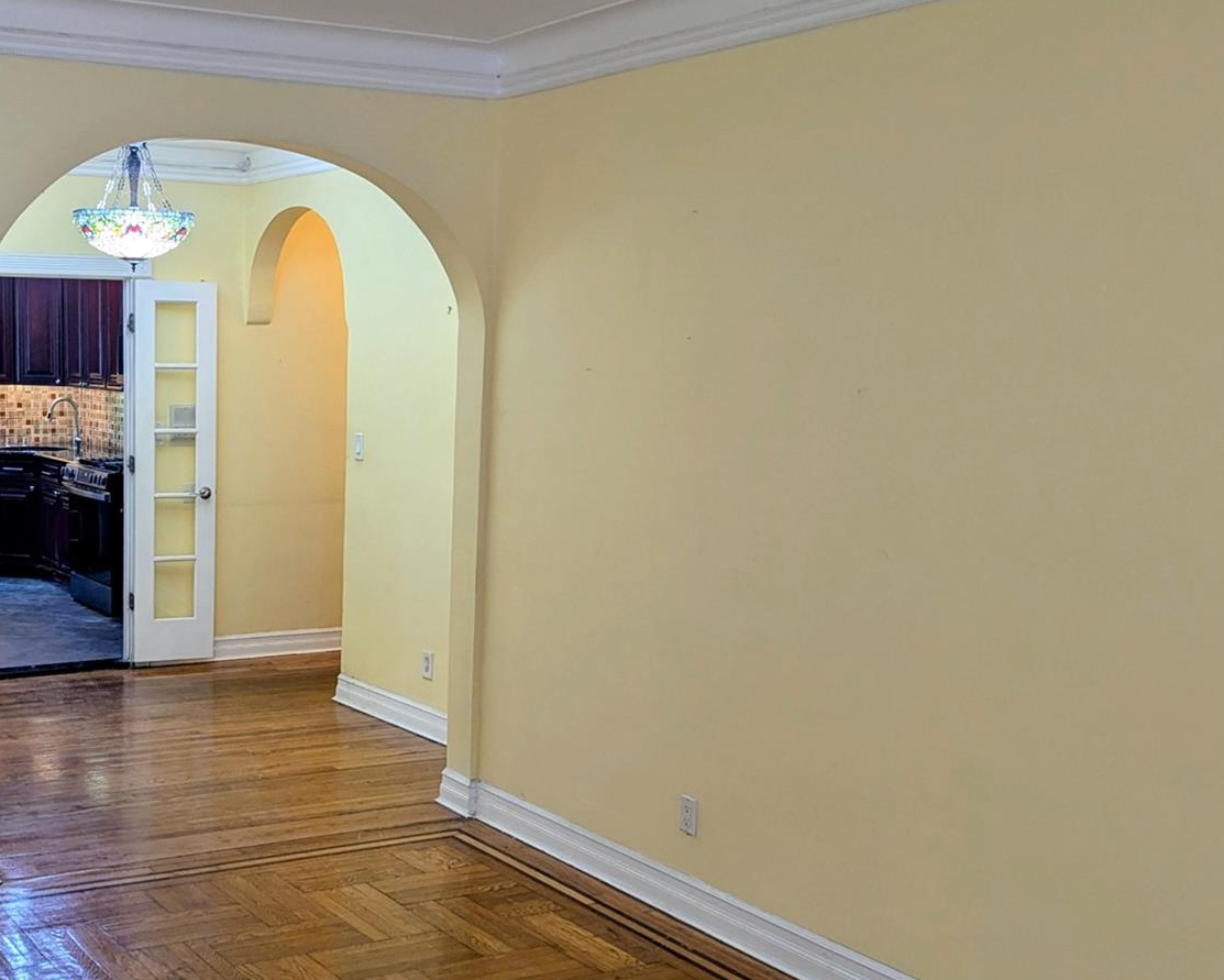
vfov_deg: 34.8
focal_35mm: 43
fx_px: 1558
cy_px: 573
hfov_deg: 41.3
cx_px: 268
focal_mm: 6.81
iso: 93
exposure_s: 1/24
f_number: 1.85
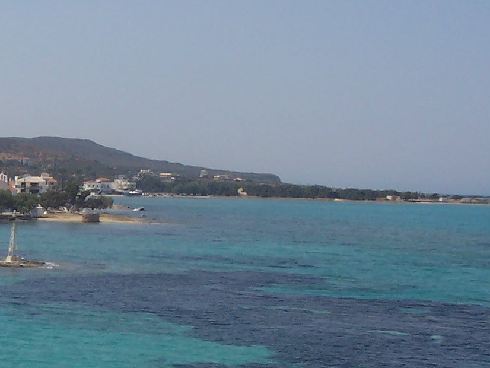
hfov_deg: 21.0
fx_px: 1289
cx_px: 43
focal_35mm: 91
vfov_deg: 16.2
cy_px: 256
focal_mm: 5.6
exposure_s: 1/1000
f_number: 5.6
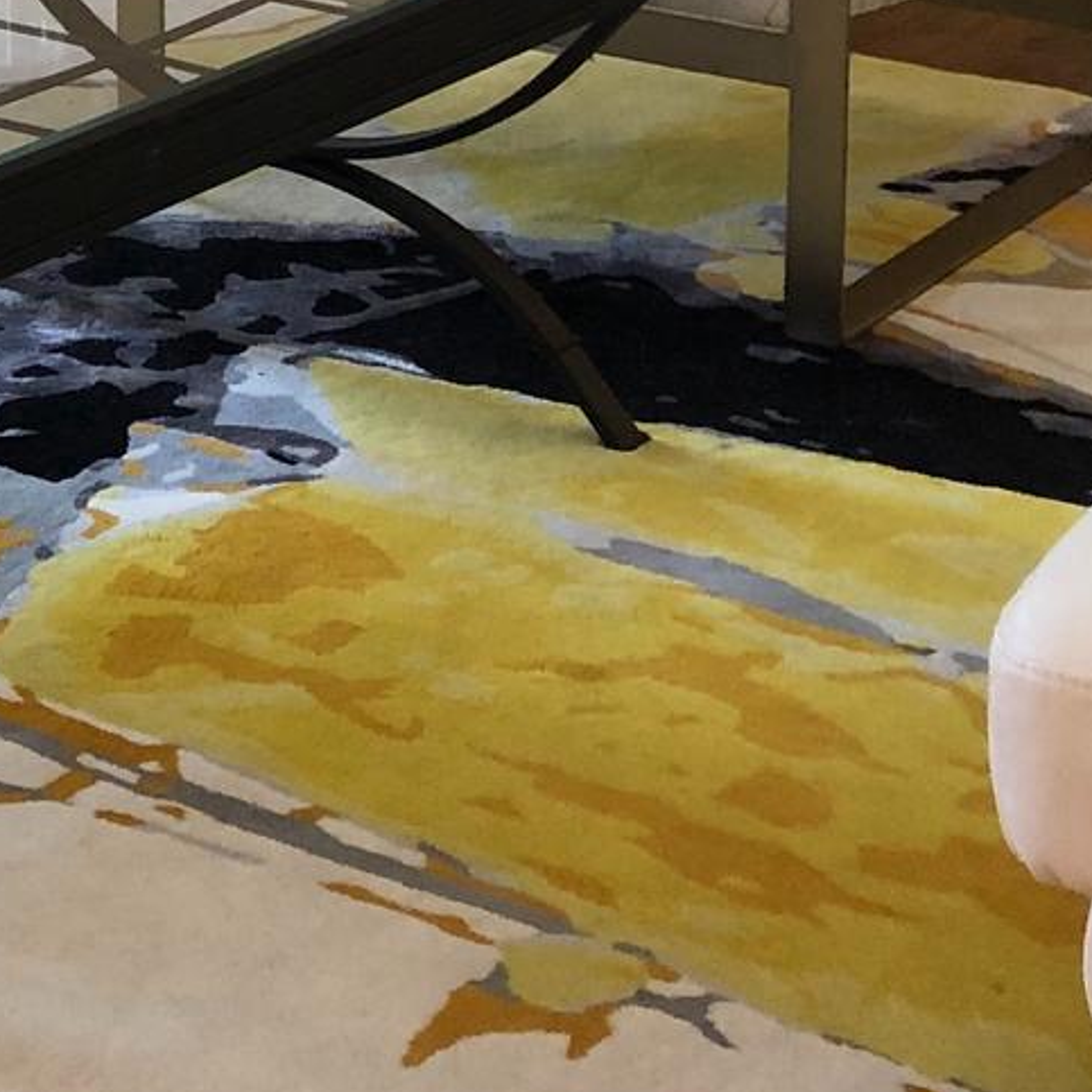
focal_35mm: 105
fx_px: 3747
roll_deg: +2.4
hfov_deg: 15.1
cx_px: -665
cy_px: -502
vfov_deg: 15.4
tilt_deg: -6.5
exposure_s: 1/15
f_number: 1.8
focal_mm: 4
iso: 40
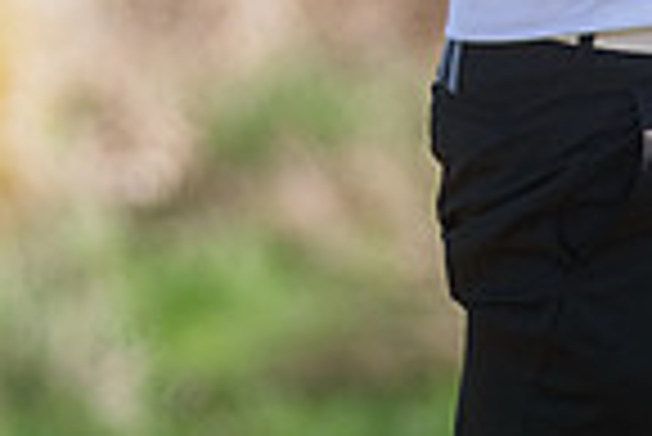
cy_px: -398
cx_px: 171
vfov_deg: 0.8
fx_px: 32686
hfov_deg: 1.1
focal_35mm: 1803
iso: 400
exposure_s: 1/3200
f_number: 4
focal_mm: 300
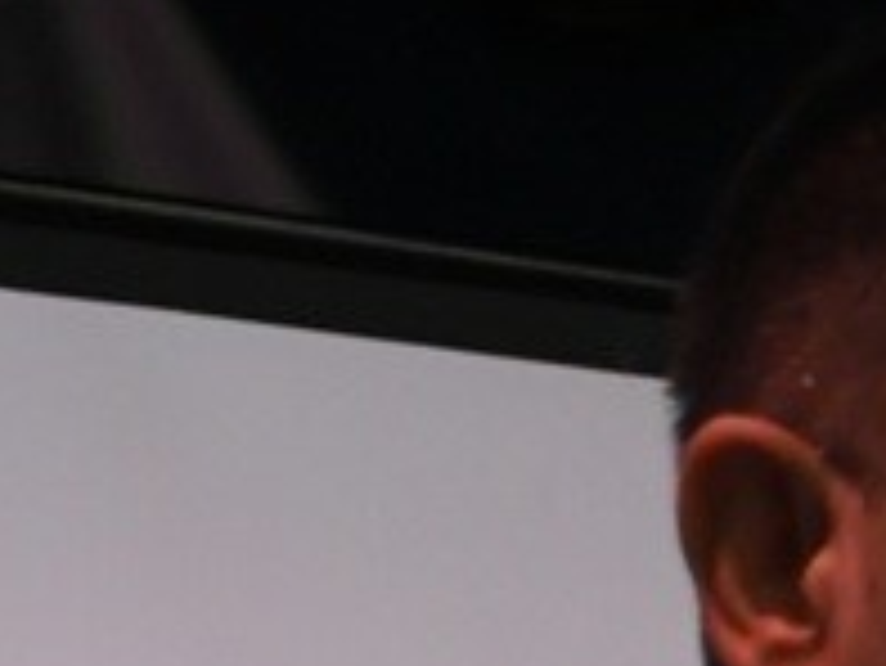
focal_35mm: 407
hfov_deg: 4.7
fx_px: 10424
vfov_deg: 3.6
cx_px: 2478
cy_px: 1598
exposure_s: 1/60
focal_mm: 40
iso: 1250
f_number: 4.5
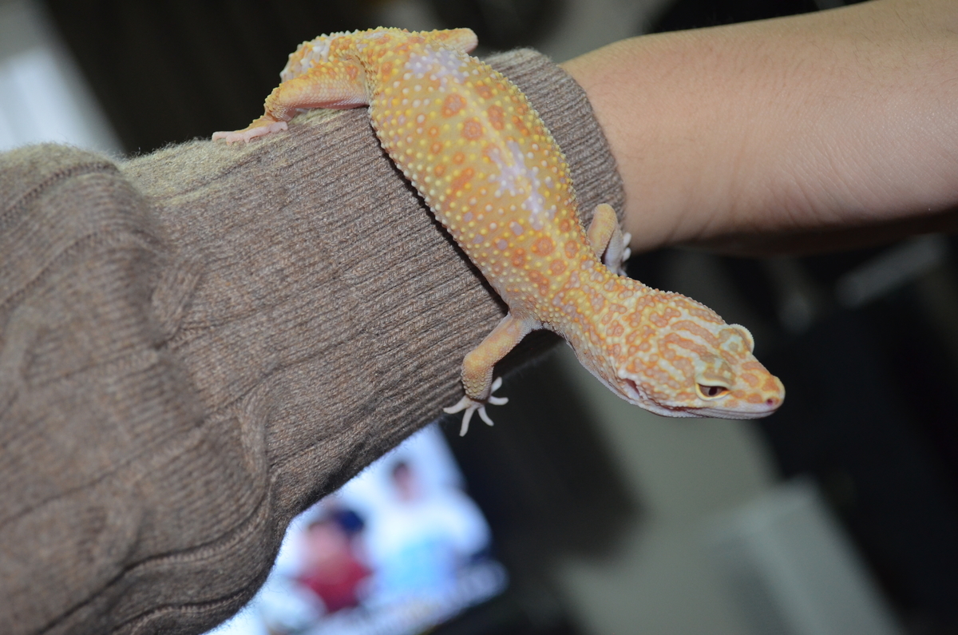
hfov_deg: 35.1
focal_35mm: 57
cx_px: 479
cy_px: 318
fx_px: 1514
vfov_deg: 23.7
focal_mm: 38
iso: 1100
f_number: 5
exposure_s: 1/60
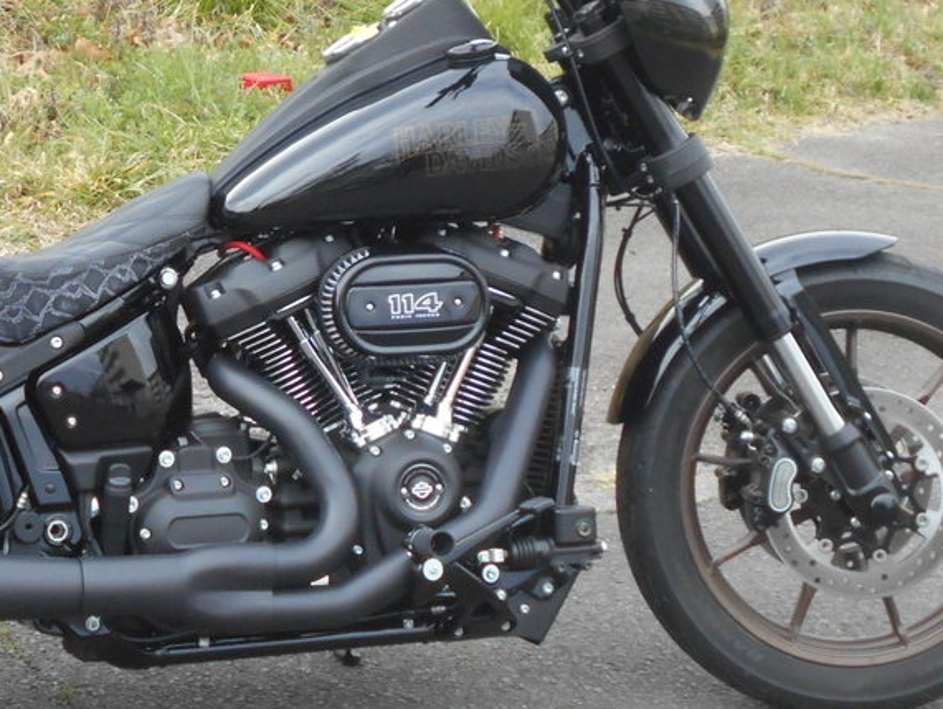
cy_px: 129
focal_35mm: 105
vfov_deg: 14.0
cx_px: 243
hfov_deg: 18.6
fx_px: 2862
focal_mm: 8.8
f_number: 4.5
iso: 200
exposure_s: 1/250
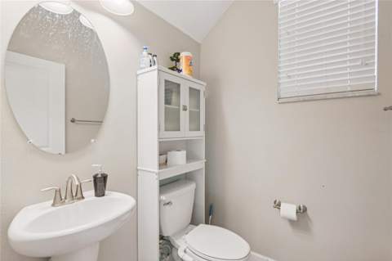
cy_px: 130
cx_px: 196
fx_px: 174
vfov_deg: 73.6
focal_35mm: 16
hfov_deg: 96.8
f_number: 8
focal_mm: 16
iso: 400
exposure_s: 1/25
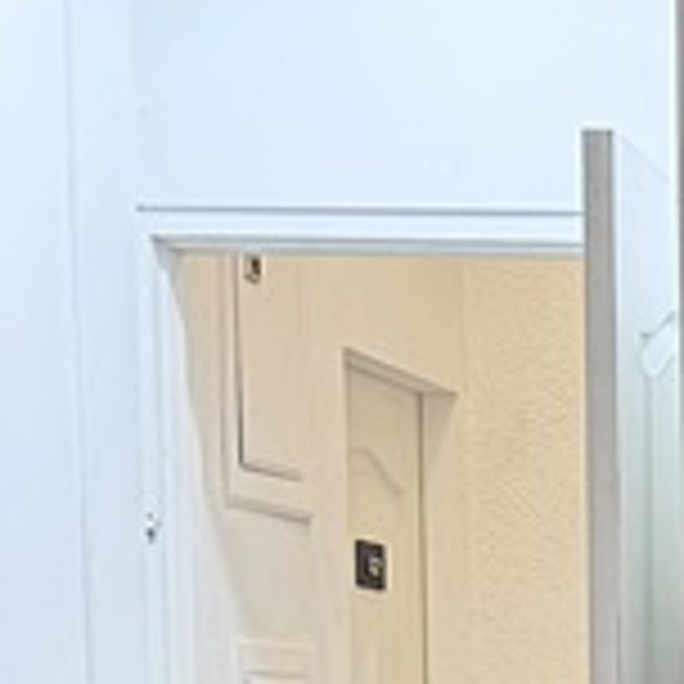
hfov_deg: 11.8
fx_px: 3130
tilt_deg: -5.8
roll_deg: +0.5
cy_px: 1053
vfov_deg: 11.9
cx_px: 1125
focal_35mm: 140
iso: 160
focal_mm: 6.76
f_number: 1.78
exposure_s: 1/60
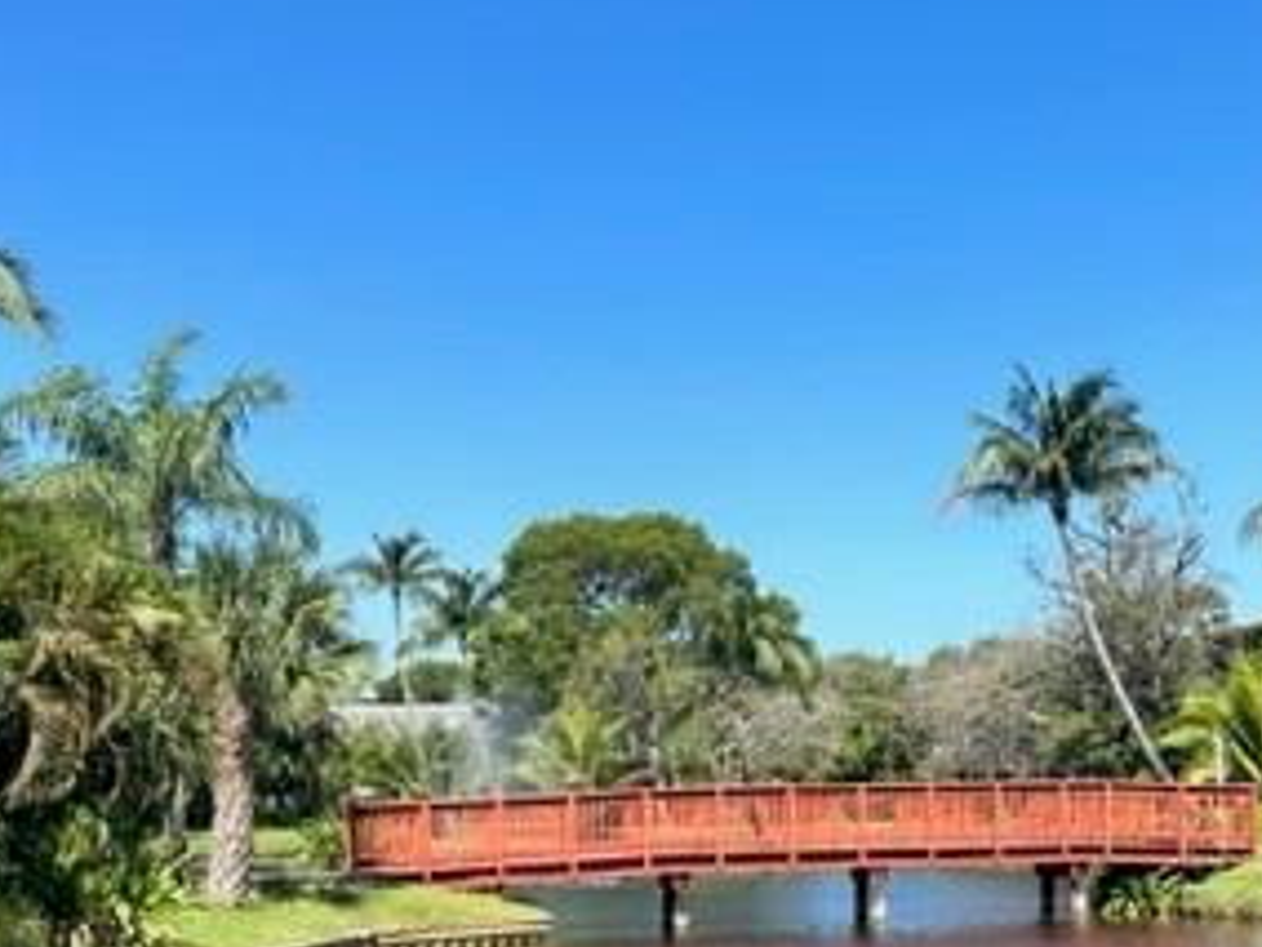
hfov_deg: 35.3
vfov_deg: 26.4
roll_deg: +1.0
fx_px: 1969
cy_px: 782
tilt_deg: -1.0
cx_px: 822
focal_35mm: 54
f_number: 1.78
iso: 80
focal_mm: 6.86
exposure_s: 1/2732
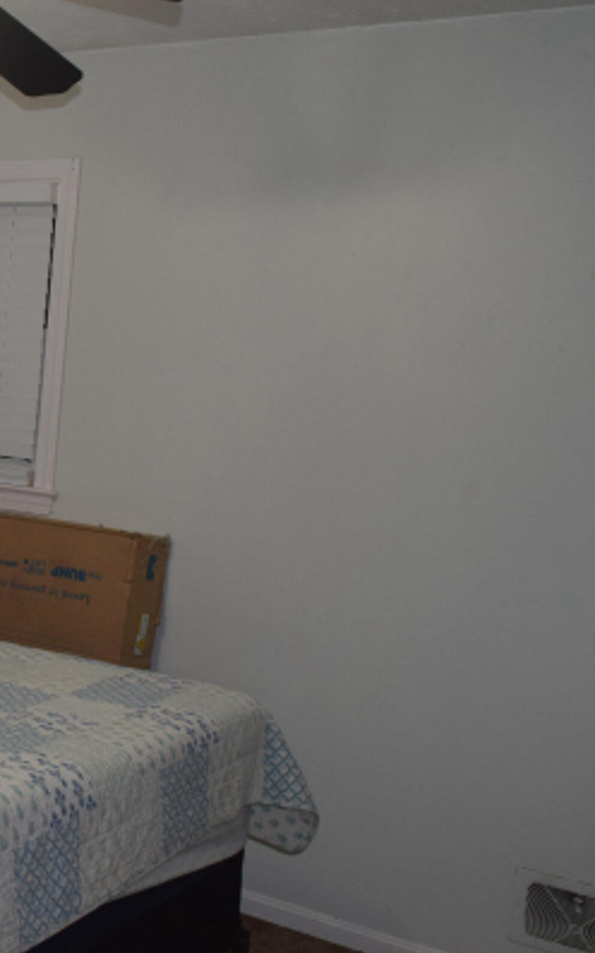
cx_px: -156
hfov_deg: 22.5
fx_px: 1350
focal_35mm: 52
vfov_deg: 38.9
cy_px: 454
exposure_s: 1/100
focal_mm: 18
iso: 800
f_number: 5
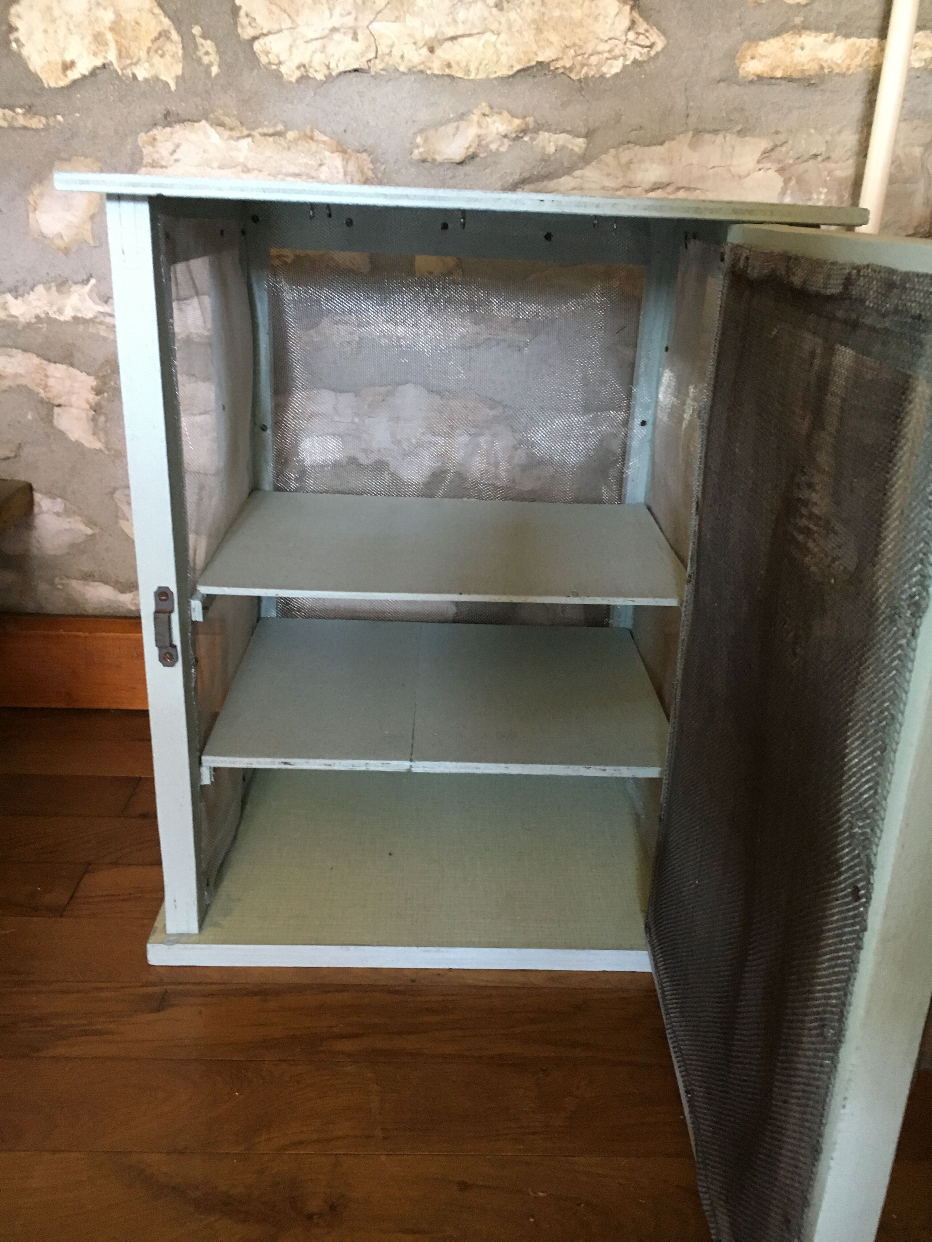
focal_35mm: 29
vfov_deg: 61.7
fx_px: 1041
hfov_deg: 48.2
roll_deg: -1.9
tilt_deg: -21.6
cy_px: 621
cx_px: 466
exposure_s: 1/20
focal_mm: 4.15
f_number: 2.2
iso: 200
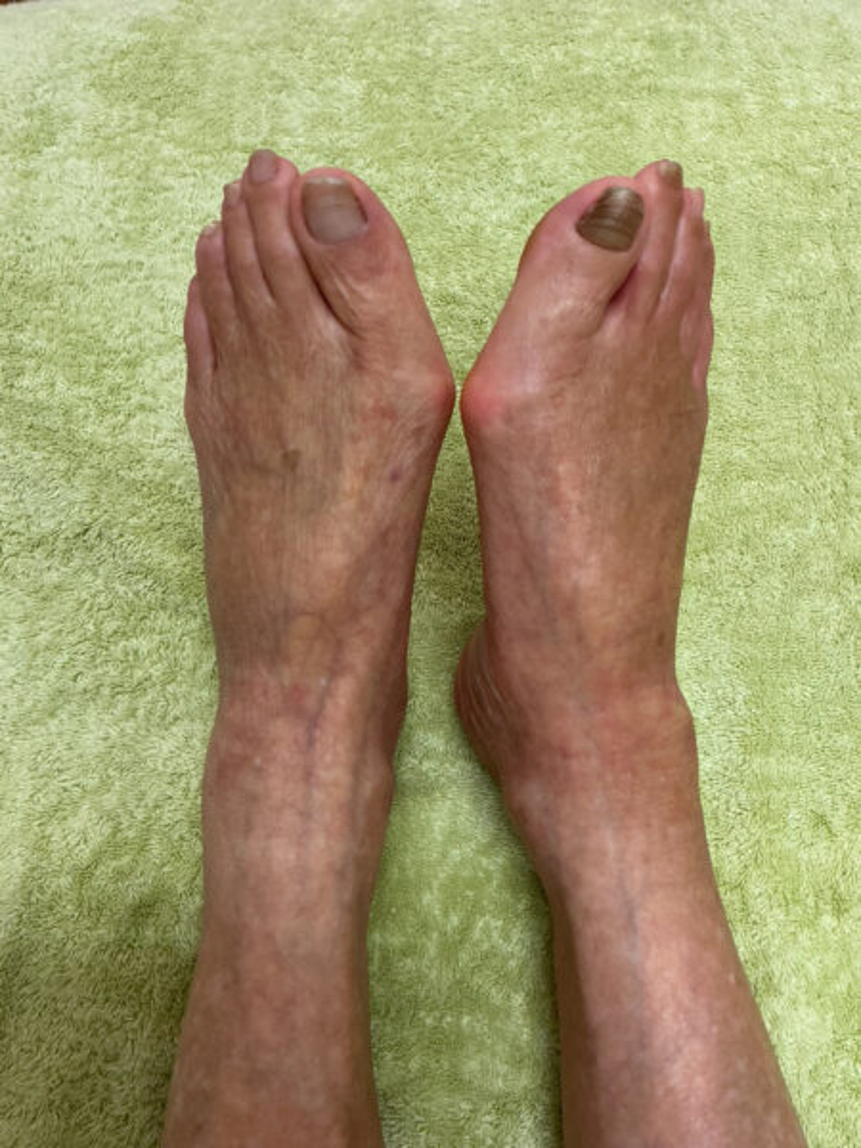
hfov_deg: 48.2
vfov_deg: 61.7
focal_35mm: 29
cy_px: 574
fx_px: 962
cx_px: 430
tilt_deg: -71.5
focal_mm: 3
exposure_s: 1/60
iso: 40
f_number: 1.8
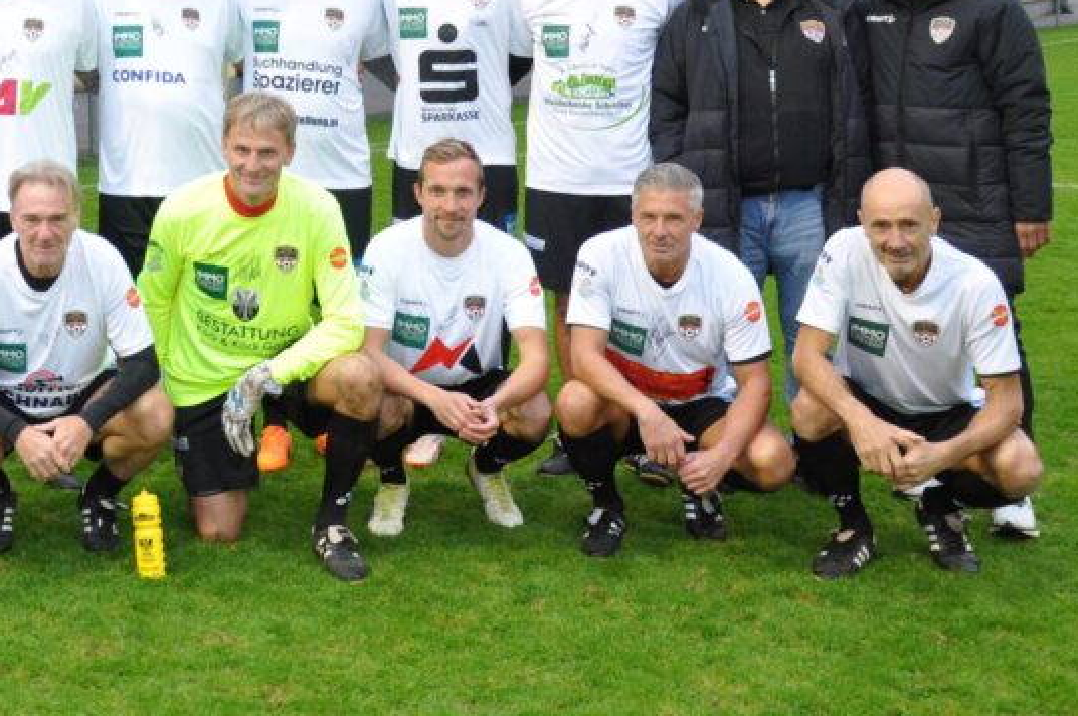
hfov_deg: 30.2
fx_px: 1884
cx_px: 60
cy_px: 48
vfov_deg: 21.0
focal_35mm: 63
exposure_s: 1/60
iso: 640
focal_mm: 22
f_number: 4
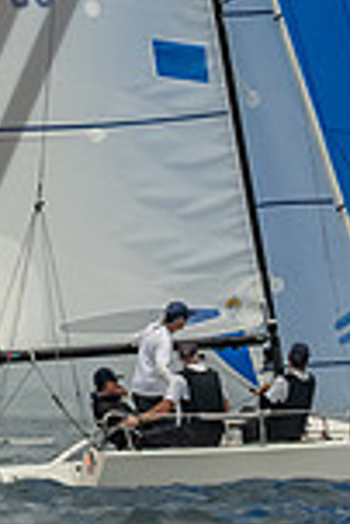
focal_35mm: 304
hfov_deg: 4.5
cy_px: 31
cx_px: -322
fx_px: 4423
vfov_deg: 6.8
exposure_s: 1/3200
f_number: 9
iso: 800
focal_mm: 61
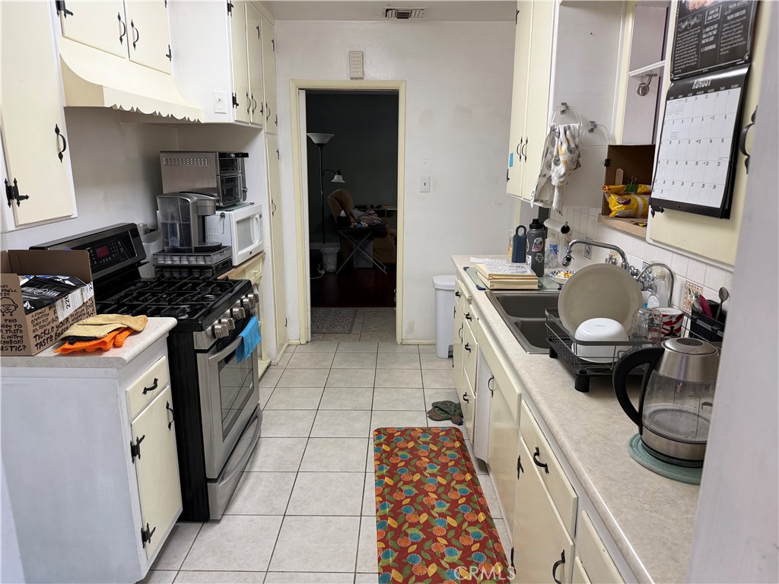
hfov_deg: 71.6
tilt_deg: -13.7
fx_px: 540
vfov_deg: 56.8
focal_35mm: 24
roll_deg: +0.6
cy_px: 292
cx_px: 390
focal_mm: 6.76
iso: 160
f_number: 1.78
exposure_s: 1/120
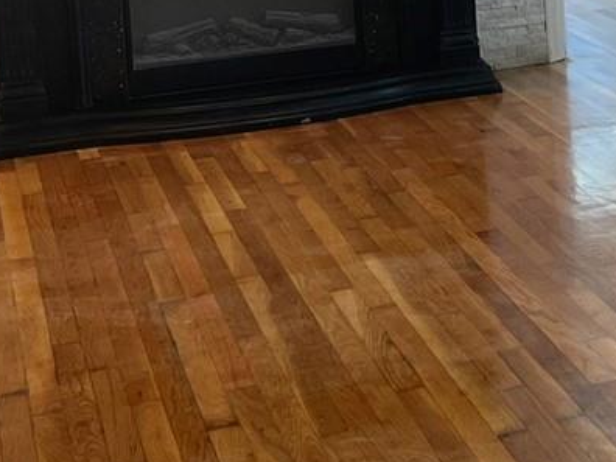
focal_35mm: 105
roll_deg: +1.9
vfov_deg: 13.7
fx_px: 1869
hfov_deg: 17.1
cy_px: -104
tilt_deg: -7.1
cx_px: 901
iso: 64
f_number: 1.6
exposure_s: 1/120
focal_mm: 4.2
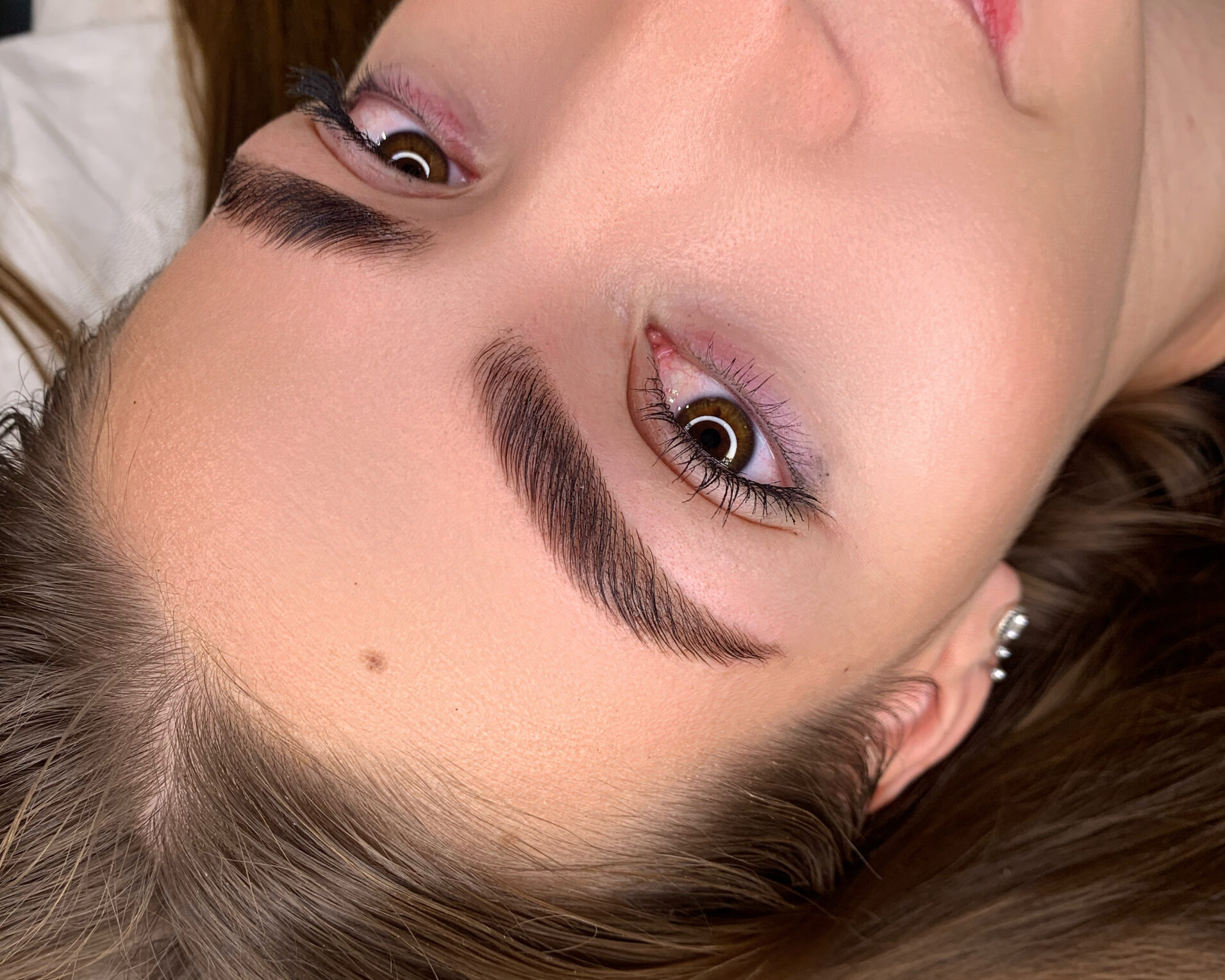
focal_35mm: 34
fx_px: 1233
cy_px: 448
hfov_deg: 52.8
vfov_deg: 43.3
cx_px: 610
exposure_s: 1/114
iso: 25
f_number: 1.8
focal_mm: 4.25
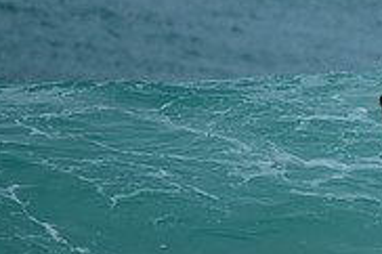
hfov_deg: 0.7
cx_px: 647
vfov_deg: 0.5
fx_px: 30606
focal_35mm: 2887
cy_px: 66
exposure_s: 1/2000
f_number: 6.3
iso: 320
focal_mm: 800
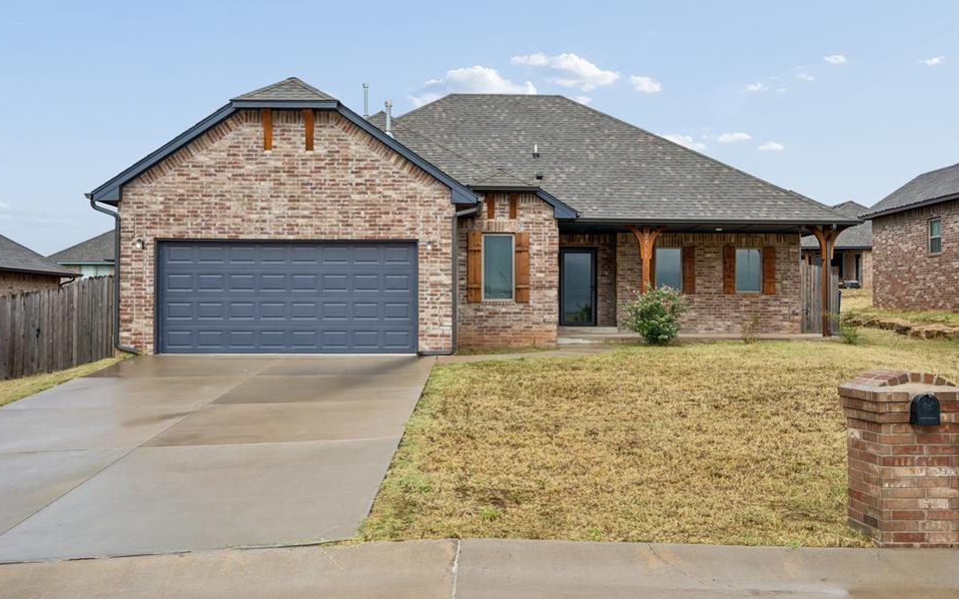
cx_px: 505
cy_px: 263
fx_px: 993
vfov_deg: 33.5
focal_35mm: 38
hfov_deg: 51.5
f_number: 8
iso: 200
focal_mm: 35
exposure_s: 1/400
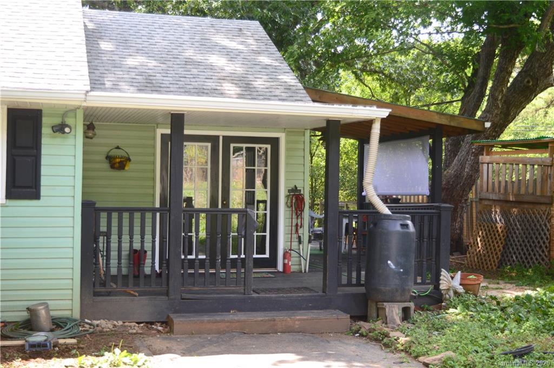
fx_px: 784
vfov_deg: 26.4
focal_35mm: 51
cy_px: 184
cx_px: 277
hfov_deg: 38.9
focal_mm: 34
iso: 400
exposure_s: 1/60
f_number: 4.5
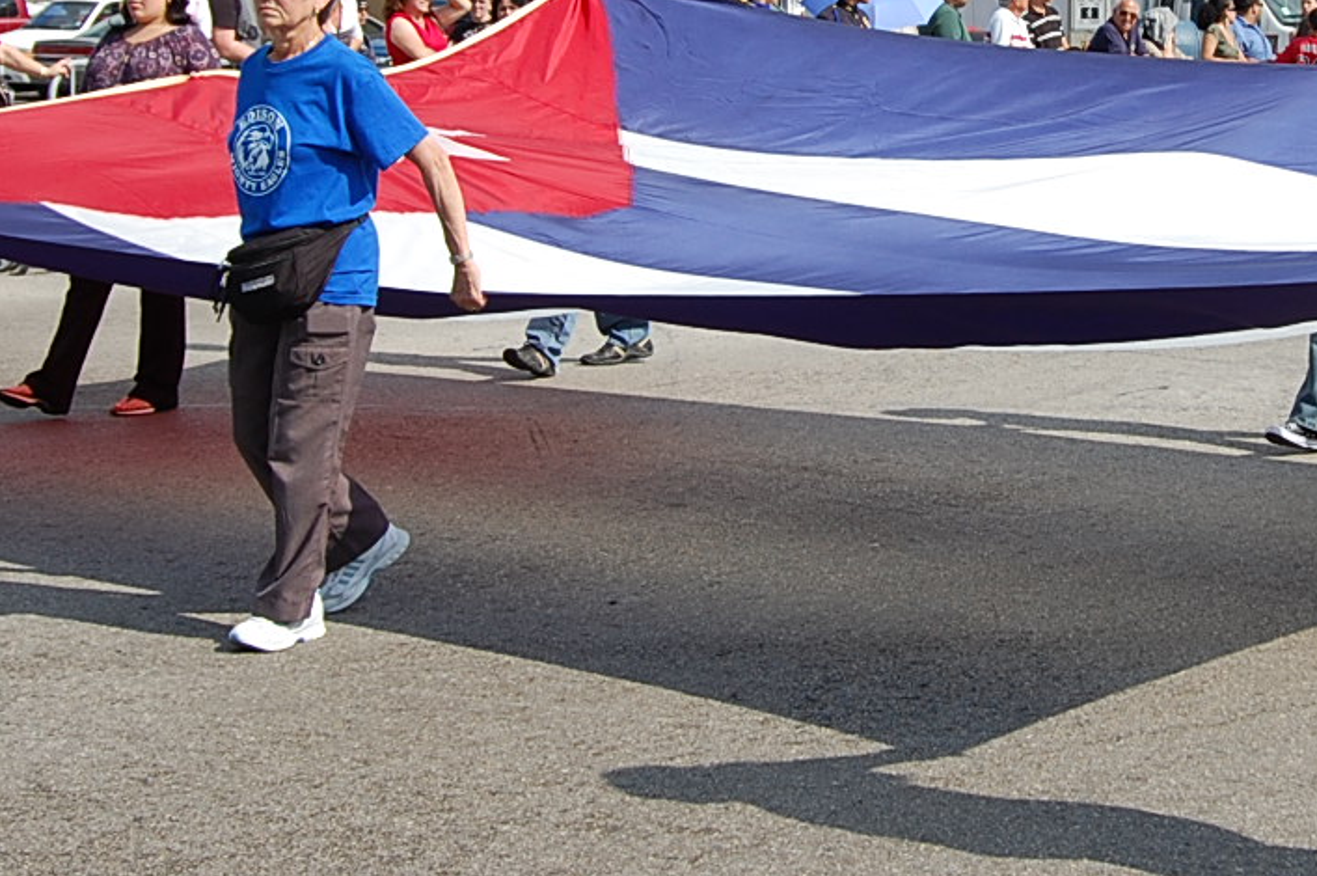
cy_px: 34
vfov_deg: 16.1
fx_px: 3034
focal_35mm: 83
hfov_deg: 24.2
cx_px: 980
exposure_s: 1/400
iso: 200
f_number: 10
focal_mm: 26
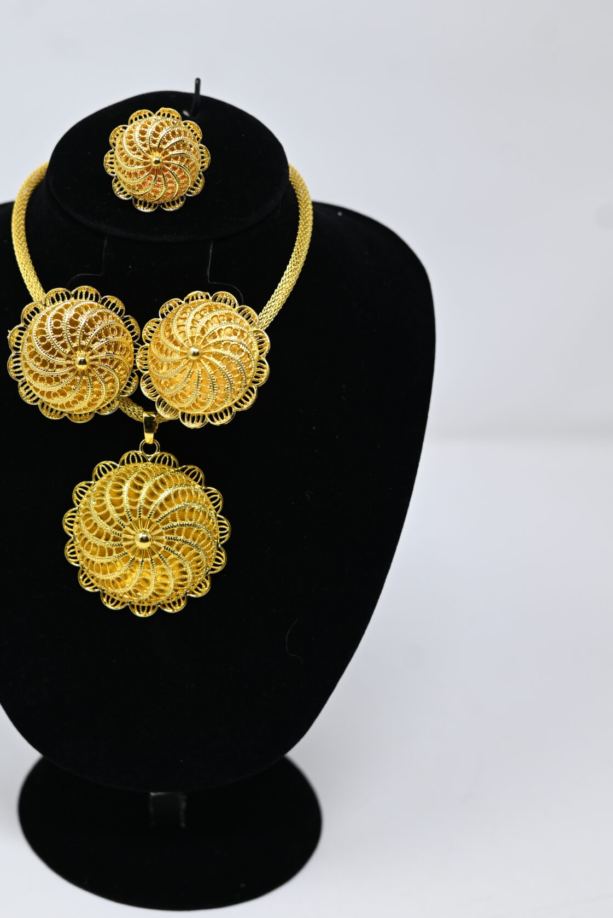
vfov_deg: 32.9
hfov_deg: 22.1
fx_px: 1556
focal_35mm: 61
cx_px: 162
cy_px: 438
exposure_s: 1/60
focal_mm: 40
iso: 125
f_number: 4.5
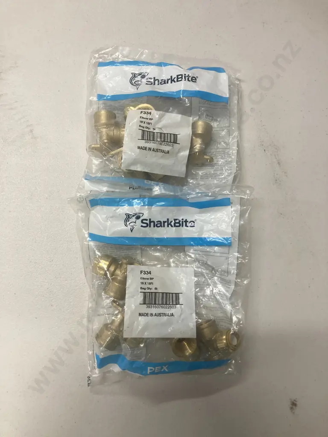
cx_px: 164
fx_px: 354
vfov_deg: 63.4
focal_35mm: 28
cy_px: 218
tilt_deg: -81.8
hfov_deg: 49.7
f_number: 1.8
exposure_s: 1/50
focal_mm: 3.99
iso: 50
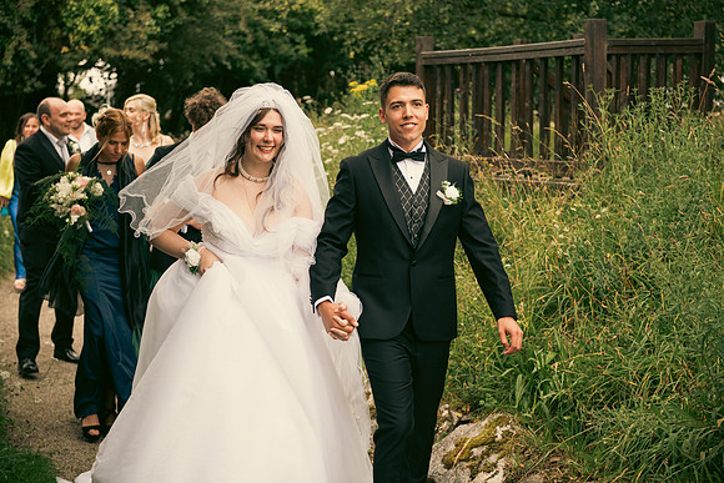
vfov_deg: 21.9
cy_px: 242
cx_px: 362
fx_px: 1247
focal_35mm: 62
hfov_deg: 32.4
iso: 200
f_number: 3.5
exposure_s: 1/400
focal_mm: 62
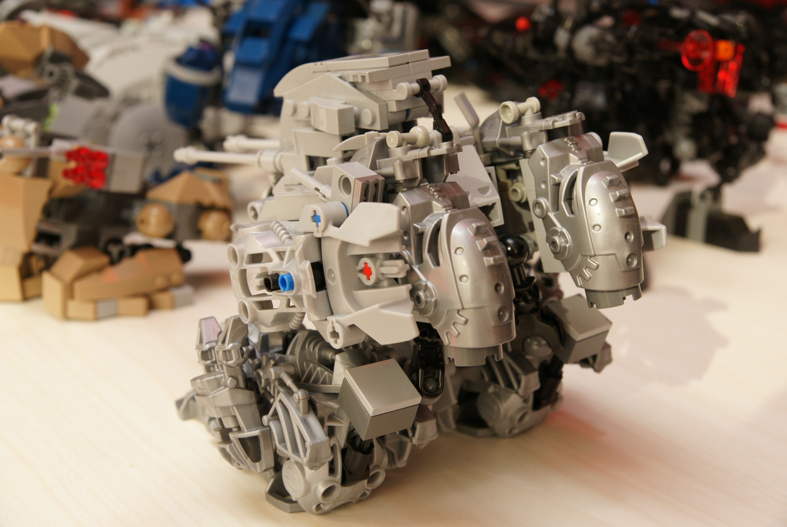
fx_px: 1335
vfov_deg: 22.3
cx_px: 396
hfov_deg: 32.8
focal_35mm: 61
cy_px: 260
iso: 400
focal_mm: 40
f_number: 7.1
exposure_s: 1/100
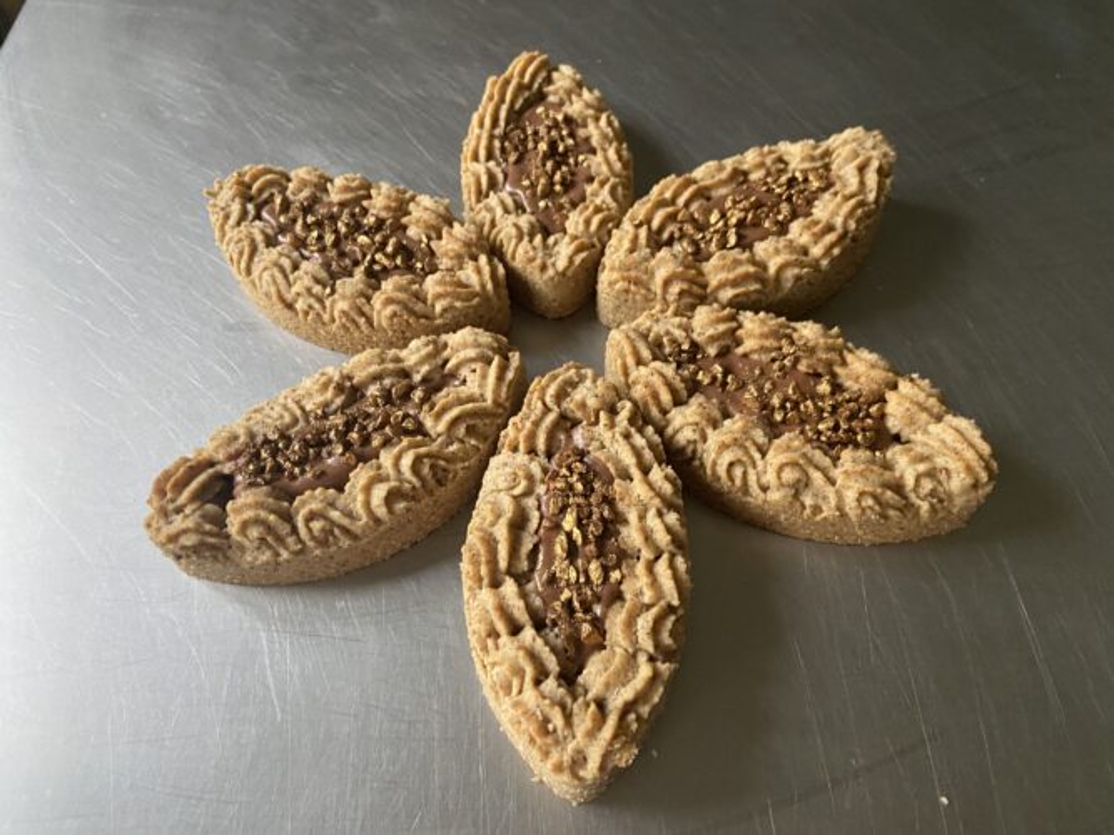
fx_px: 837
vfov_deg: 53.0
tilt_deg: -57.7
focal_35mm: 26
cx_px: 557
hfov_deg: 67.3
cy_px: 418
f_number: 1.8
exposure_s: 1/48
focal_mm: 4.25
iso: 400
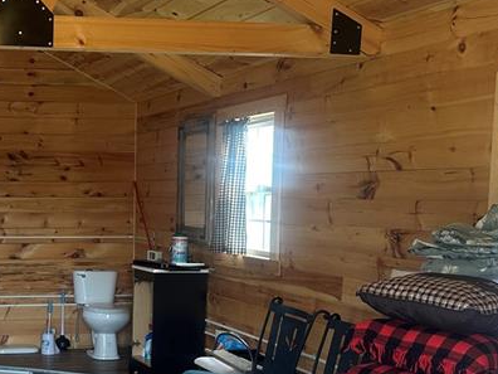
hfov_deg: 29.4
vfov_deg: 23.3
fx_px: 892
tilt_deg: -5.0
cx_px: 14
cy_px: 293
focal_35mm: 62
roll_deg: +0.2
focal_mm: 6.86
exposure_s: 1/60
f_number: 1.78
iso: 125
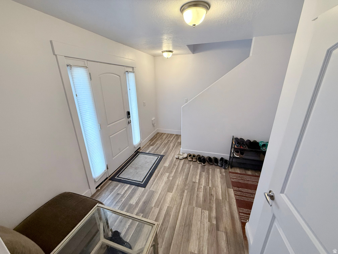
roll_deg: +1.2
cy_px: 127
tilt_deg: -18.3
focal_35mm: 14
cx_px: 169
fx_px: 137
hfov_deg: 102.1
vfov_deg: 85.7
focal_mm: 2.22
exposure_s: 1/120
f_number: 2.2
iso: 250
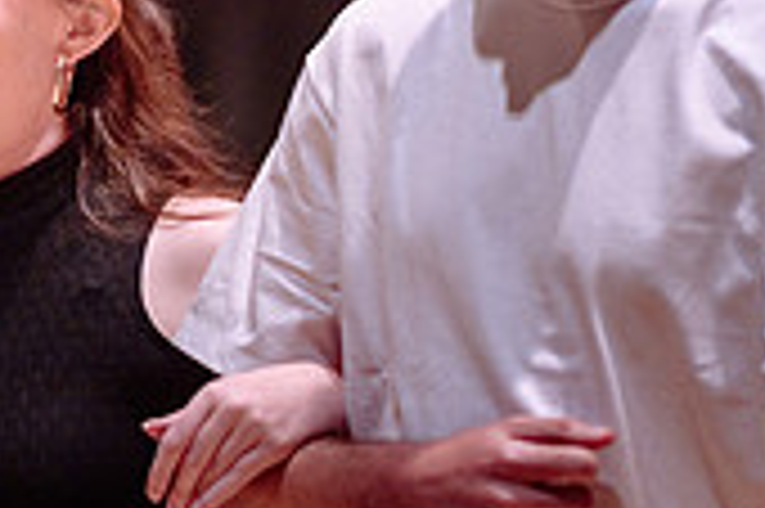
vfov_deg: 3.7
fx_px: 7855
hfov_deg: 5.6
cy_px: 300
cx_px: -6
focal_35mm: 370
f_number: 1.4
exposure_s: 1/250
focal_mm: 105
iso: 2000
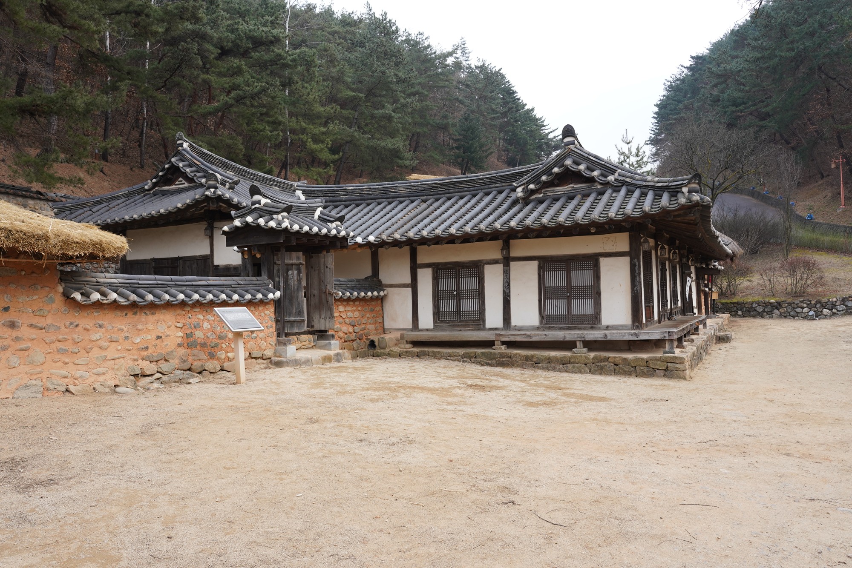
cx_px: 426
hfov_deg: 63.7
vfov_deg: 45.0
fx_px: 686
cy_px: 284
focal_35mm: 29
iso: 400
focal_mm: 29
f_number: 9
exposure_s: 1/100
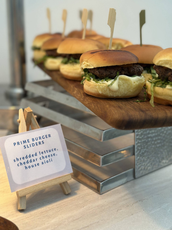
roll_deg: -0.4
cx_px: 86
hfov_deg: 30.3
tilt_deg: -16.1
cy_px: 115
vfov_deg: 39.7
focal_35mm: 48
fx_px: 318
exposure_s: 1/1120
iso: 80
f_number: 1.78
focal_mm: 6.86
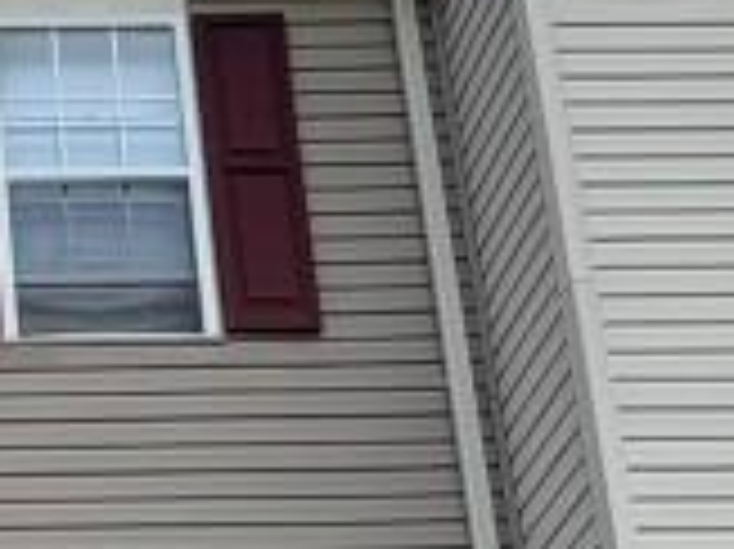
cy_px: 1156
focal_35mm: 88
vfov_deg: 13.8
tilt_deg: +14.0
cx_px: -293
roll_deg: +1.6
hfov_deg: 19.9
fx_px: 1865
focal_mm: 2.22
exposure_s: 1/613
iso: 40
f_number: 2.2
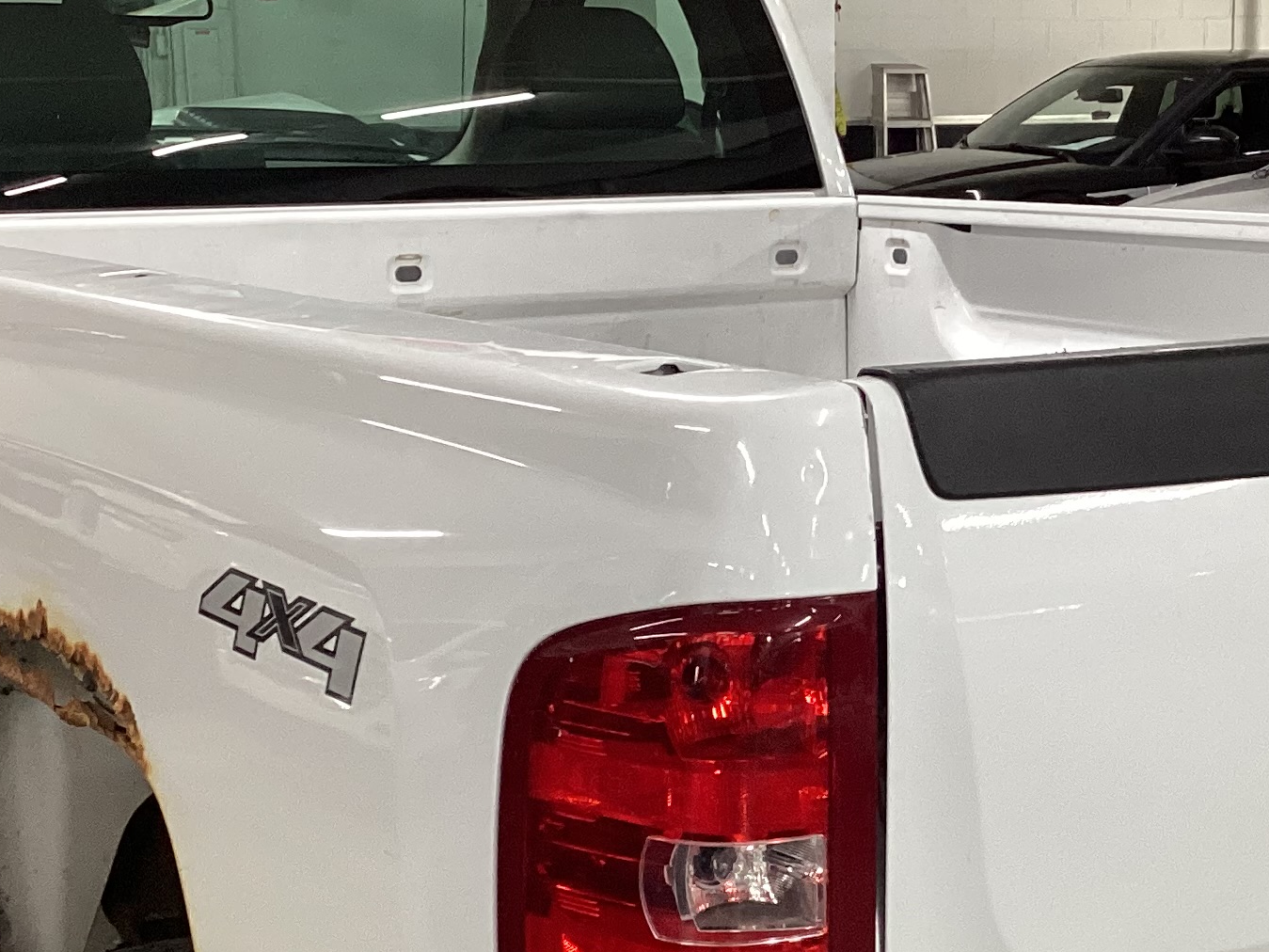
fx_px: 2750
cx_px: 859
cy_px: 685
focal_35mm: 75
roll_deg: -0.8
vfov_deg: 19.5
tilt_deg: -14.9
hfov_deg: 25.8
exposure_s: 1/50
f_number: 2.4
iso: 160
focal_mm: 3.3
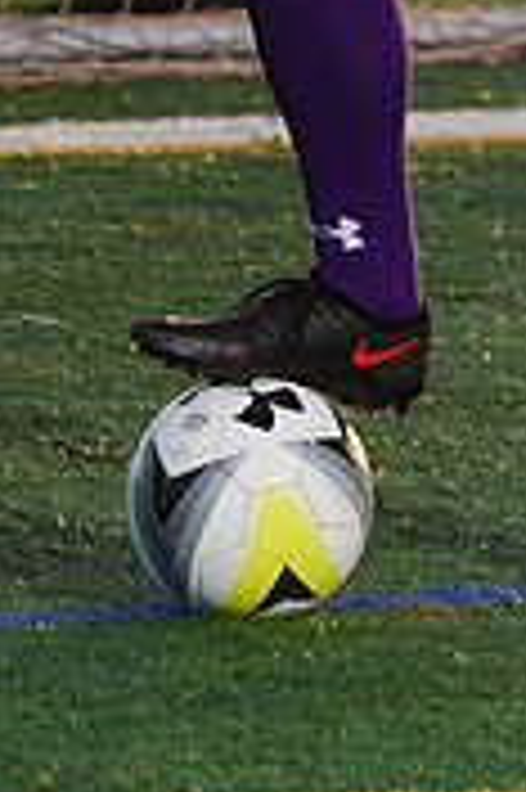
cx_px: 425
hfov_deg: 1.7
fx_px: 18094
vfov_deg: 2.5
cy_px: -450
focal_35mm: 824
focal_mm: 250
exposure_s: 1/200
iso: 100
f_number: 7.1
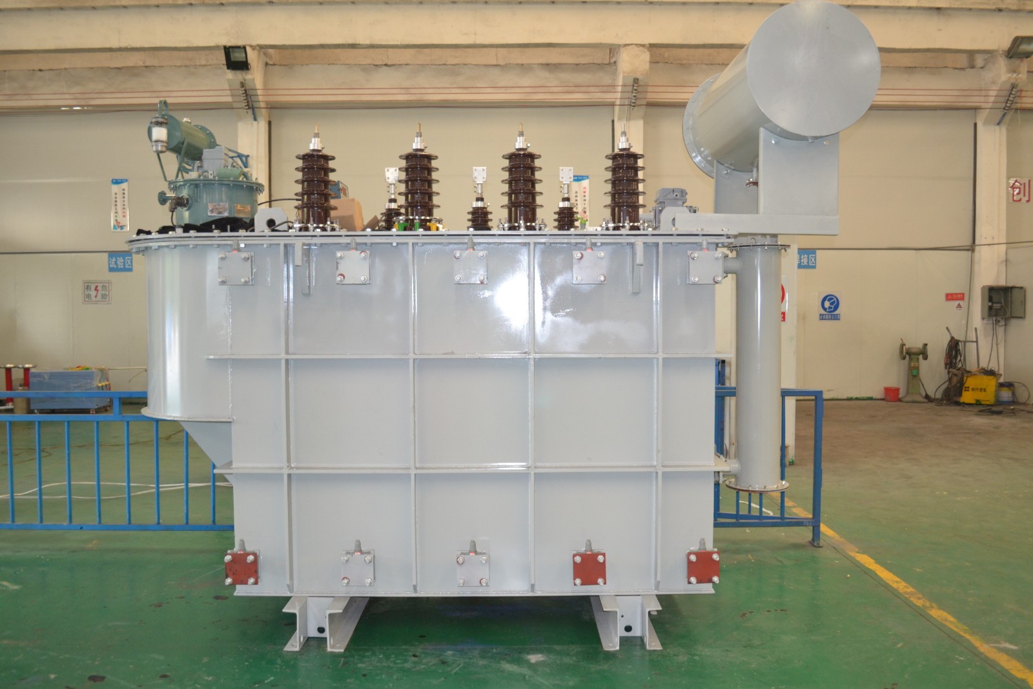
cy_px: 344
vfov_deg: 43.6
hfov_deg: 61.9
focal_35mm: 30
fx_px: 861
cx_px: 516
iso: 800
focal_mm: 20
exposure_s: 1/15
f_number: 3.8
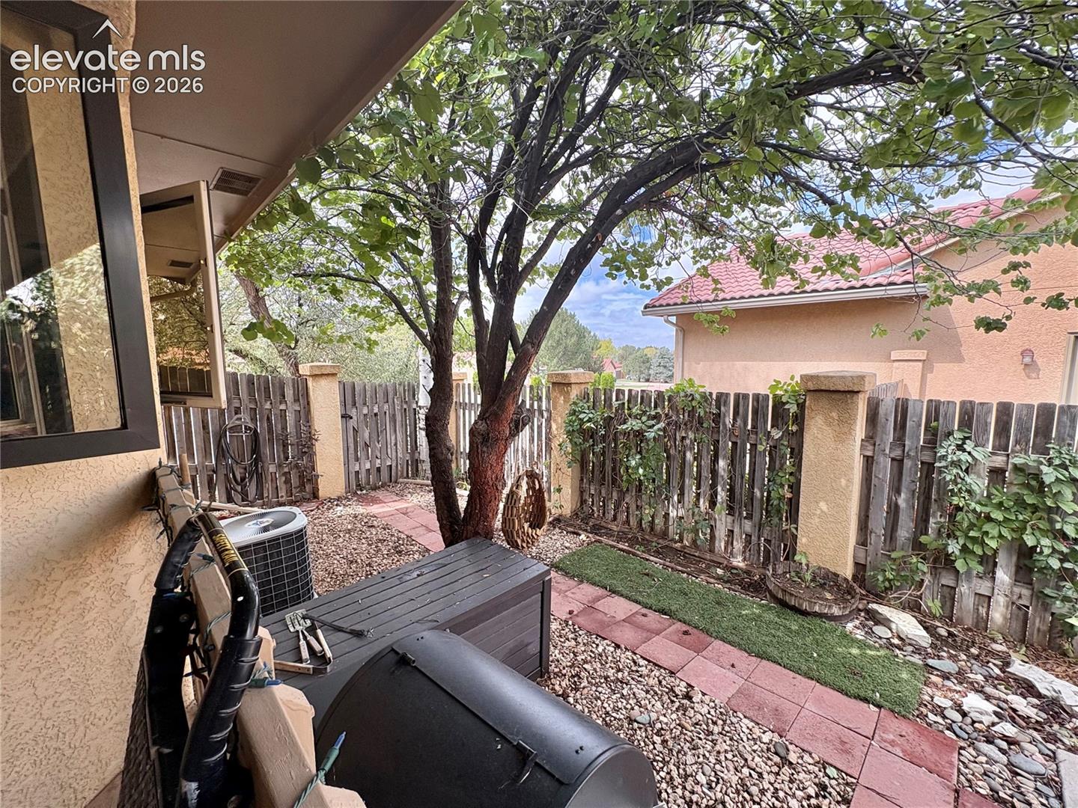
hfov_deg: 102.1
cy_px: 404
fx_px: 436
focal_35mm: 14
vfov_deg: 85.7
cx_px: 539
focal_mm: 2.22
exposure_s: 1/453
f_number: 2.2
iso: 50
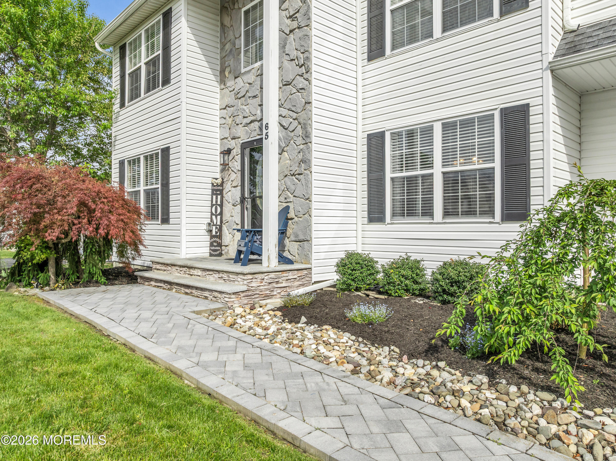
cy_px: 230
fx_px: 427
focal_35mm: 24
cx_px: 308
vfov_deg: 56.8
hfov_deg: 71.6
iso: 110
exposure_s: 1/800
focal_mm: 12.29
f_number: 2.8
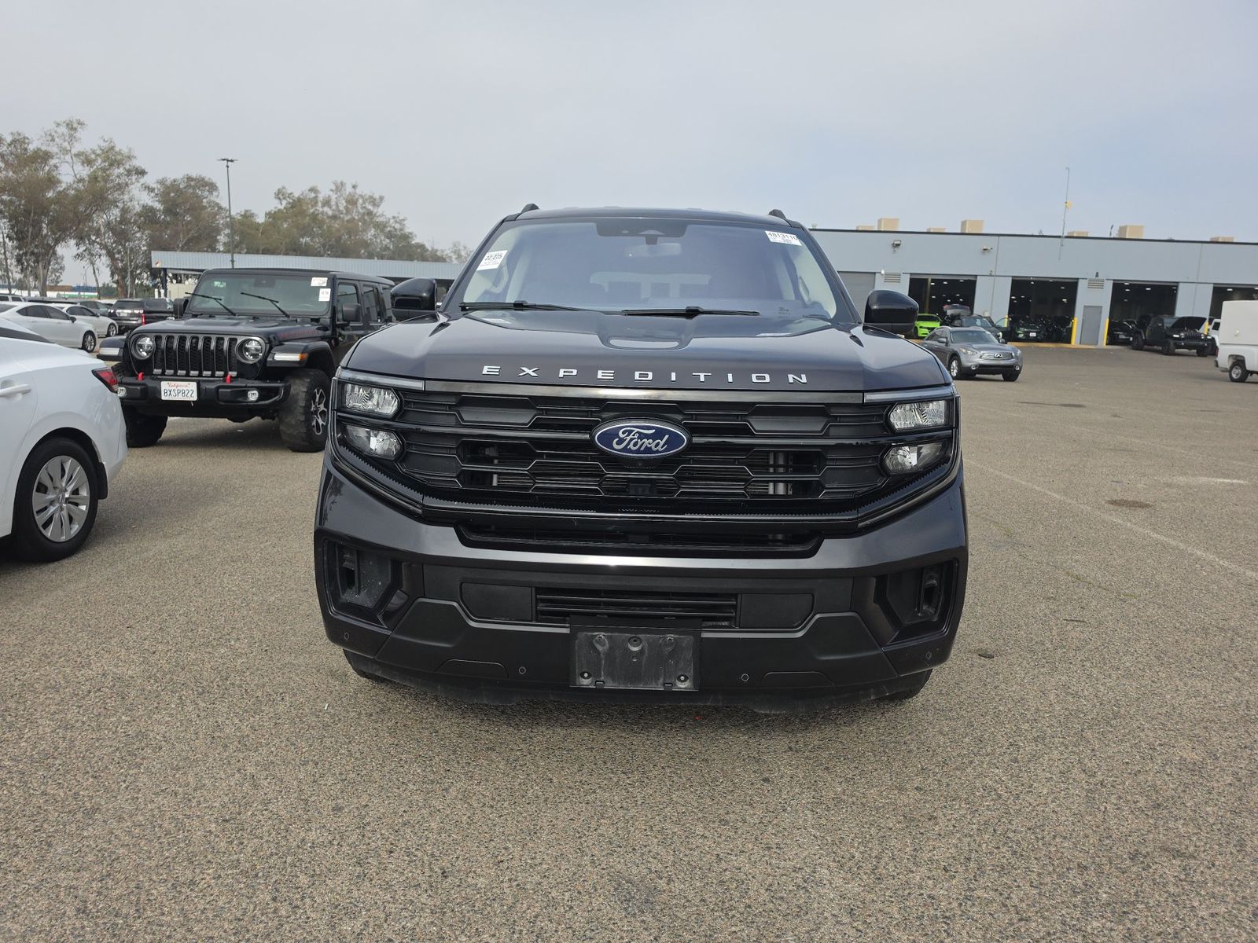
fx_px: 836
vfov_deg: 58.9
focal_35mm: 23
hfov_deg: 73.9
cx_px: 629
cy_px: 472
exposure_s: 1/4649
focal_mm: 6.5
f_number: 1.4
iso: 63
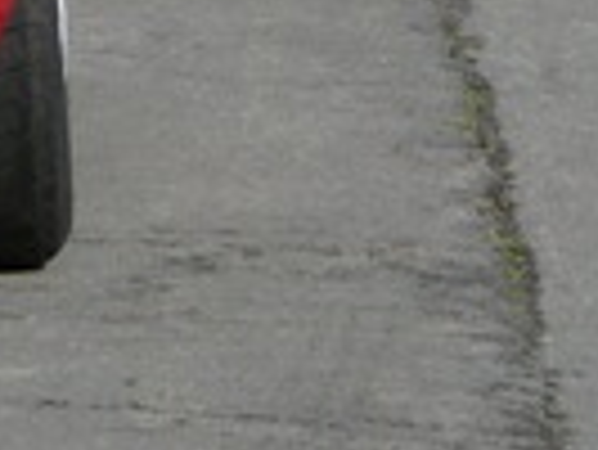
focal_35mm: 1230
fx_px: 21268
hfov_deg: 1.6
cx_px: -112
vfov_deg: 1.2
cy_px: -405
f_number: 4.1
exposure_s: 1/640
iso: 80
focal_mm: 38
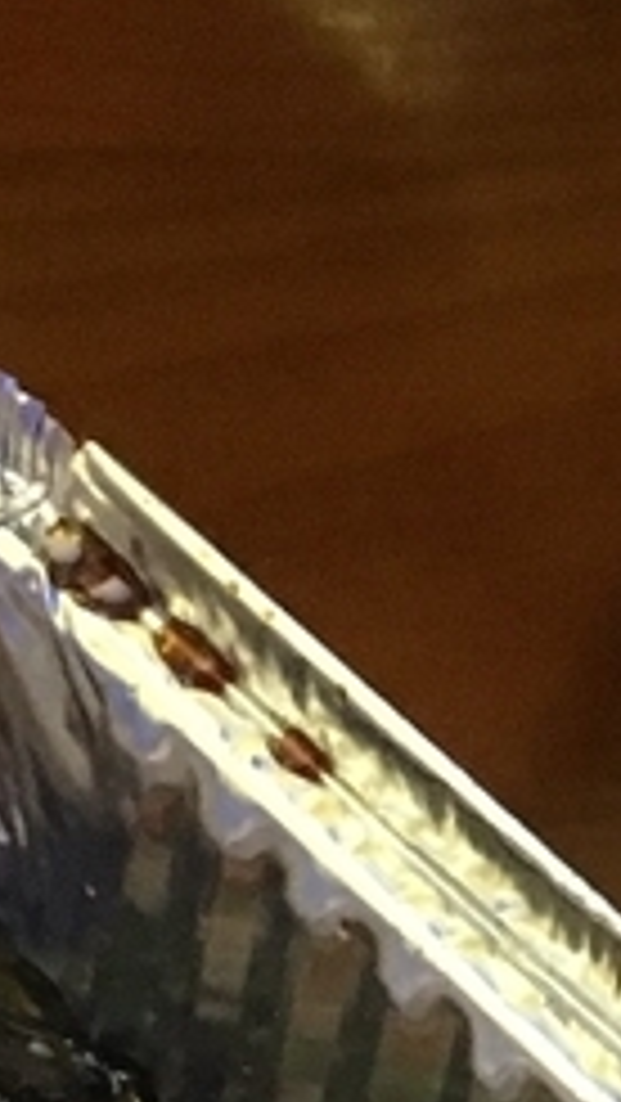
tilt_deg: -58.9
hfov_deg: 7.6
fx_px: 4533
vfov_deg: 13.0
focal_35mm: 155
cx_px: 1179
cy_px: 1741
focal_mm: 4.15
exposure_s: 1/17
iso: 500
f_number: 2.2
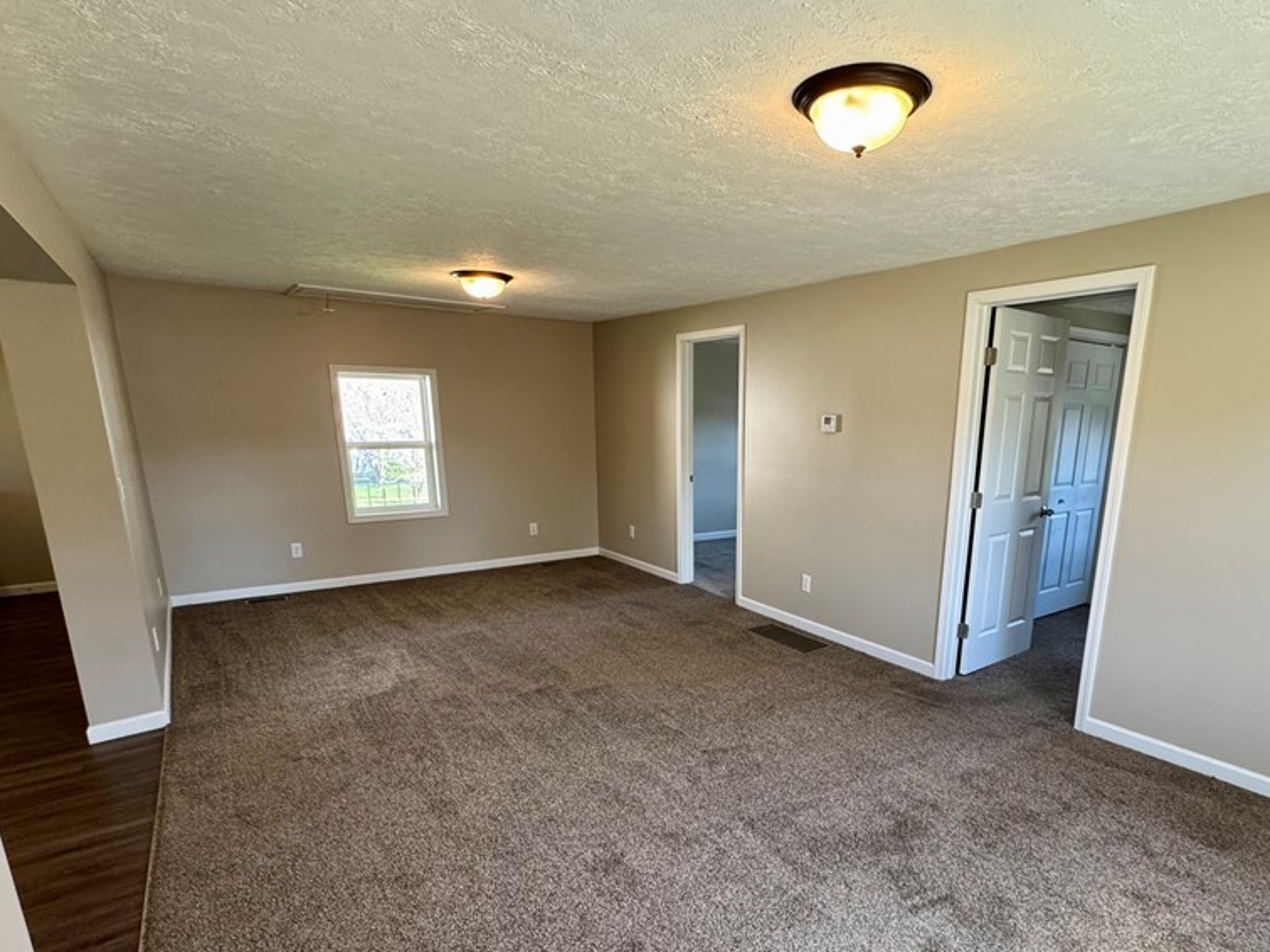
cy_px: 587
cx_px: 728
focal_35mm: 19
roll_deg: -0.4
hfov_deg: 84.1
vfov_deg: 67.7
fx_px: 697
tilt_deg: -13.8
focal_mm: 2.22
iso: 320
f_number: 2.2
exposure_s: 1/120
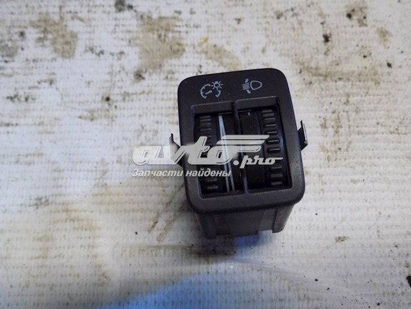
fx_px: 439
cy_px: 154
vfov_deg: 38.7
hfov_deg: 50.1
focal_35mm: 37
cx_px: 206
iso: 360
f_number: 3.5
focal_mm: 6.6
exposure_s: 1/30
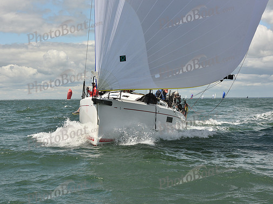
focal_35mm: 77
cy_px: 101
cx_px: 131
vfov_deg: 19.1
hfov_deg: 25.3
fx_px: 607
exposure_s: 1/800
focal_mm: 70
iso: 320
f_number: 13
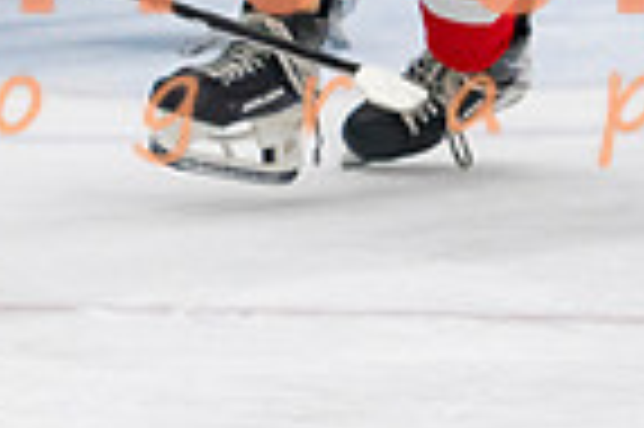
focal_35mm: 622
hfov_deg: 3.3
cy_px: -78
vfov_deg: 2.2
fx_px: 11114
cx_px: -306
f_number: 3.2
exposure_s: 1/640
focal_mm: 135
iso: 2000
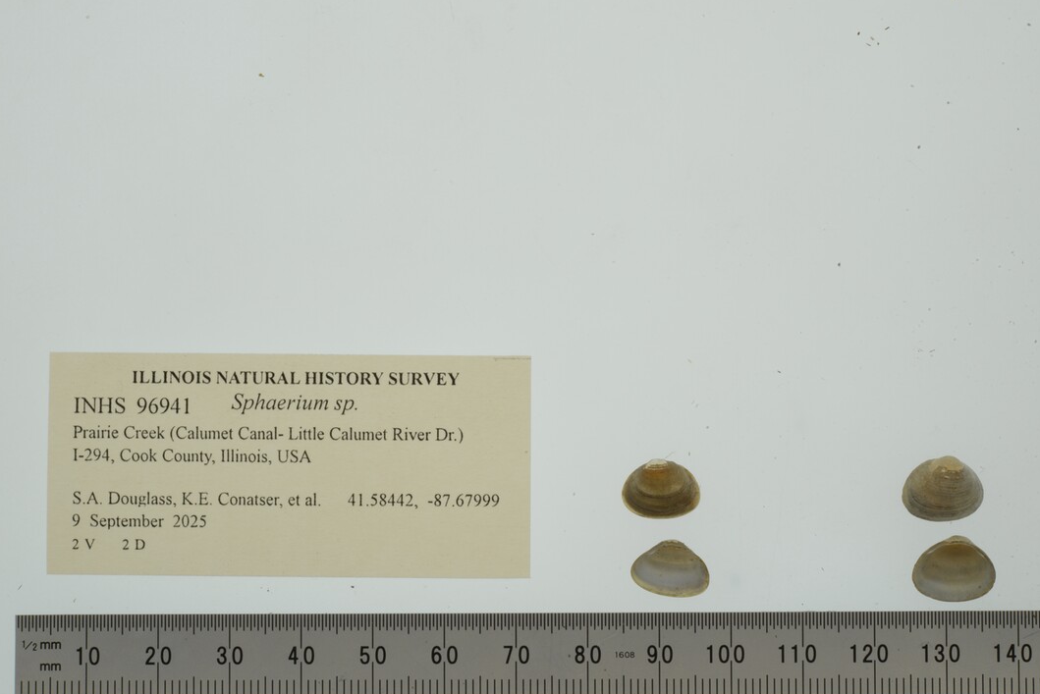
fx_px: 1965
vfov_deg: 20.0
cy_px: 324
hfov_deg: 29.6
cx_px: 550
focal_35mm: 68
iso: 100
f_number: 32
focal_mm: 60
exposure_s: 1/13
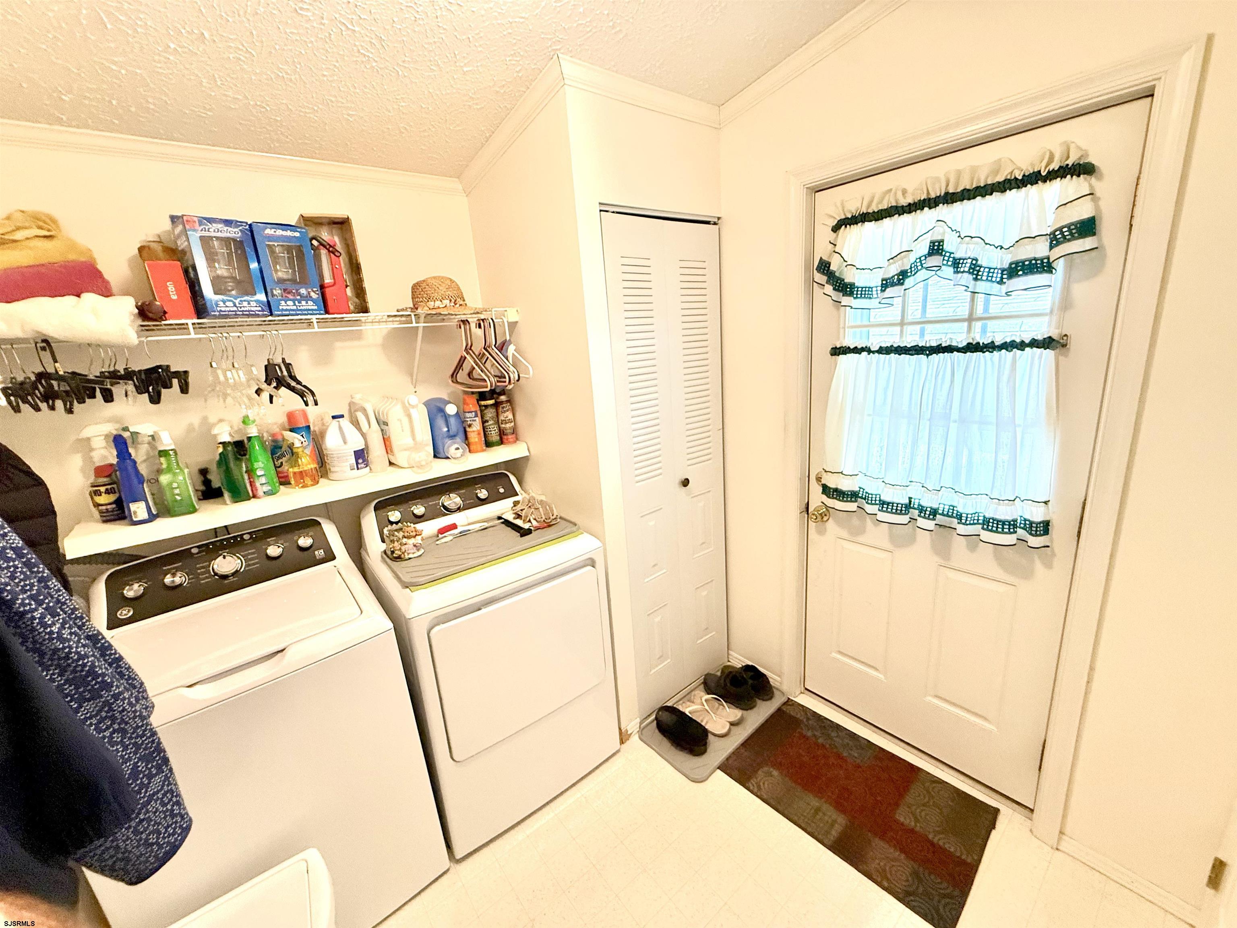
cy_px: 464
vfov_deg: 85.7
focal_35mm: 14
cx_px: 618
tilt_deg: -13.6
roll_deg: +4.0
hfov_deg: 102.1
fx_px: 500
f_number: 2.2
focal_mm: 2.22
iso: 400
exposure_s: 1/60
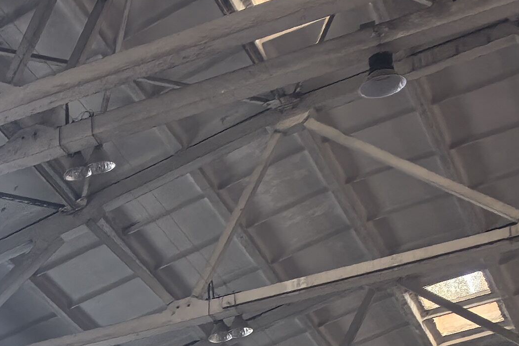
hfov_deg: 16.3
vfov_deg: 11.0
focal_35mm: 110
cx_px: -343
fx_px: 1585
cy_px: 749
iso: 160
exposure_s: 1/100
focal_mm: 6.98
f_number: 1.4
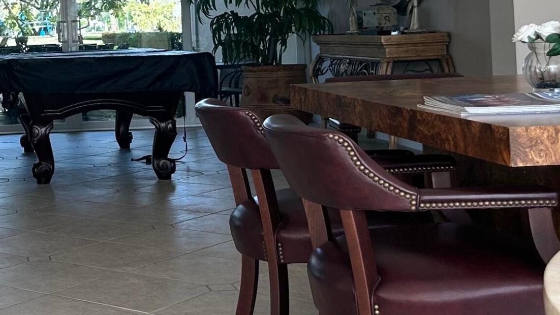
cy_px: 20
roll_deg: +3.1
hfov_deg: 26.8
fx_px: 1099
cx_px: -14
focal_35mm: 74
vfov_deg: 16.1
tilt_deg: +0.4
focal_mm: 5.7
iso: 40
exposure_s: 1/121
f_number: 1.5
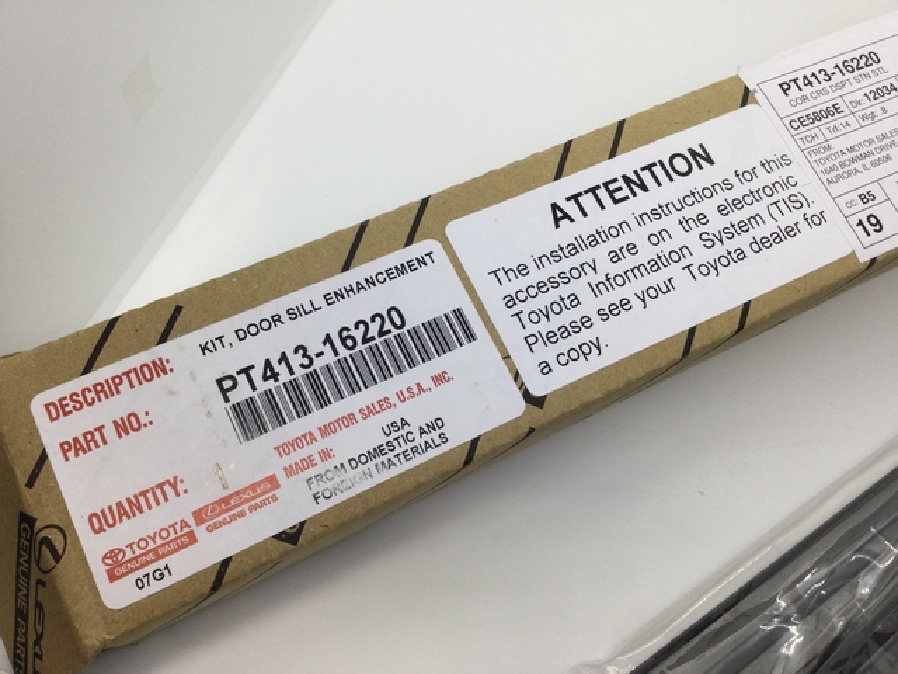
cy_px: 337
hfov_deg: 58.4
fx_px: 804
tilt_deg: -54.6
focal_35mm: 31
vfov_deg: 45.4
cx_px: 449
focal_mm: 3.3
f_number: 2.4
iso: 32
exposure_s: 1/60
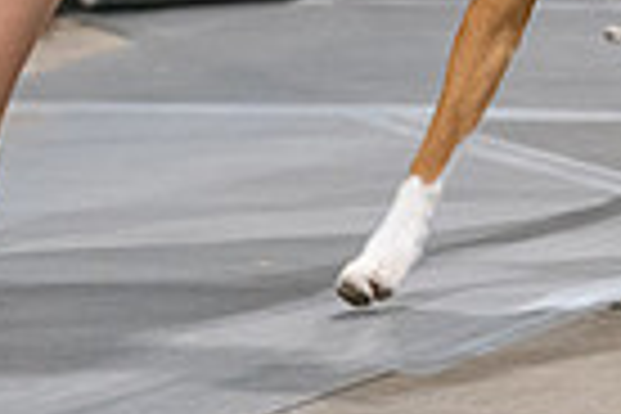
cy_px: -425
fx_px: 13350
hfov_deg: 2.7
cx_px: 486
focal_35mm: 774
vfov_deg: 1.8
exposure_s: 1/250
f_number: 3.5
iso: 6400
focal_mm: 184
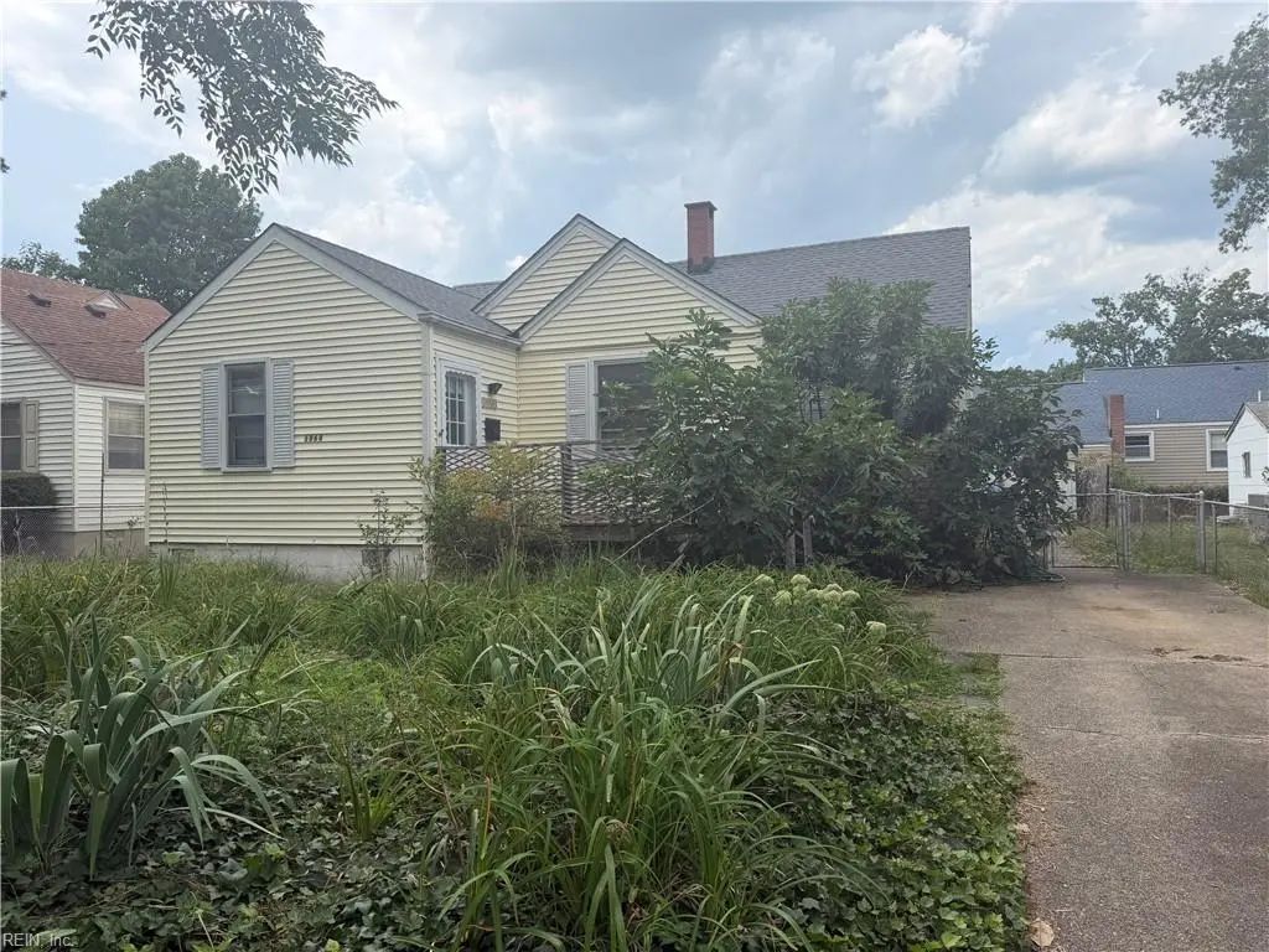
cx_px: 634
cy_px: 476
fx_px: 880
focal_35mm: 24
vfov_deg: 56.8
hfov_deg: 71.6
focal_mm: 6.76
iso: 80
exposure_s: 1/3145
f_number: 1.78
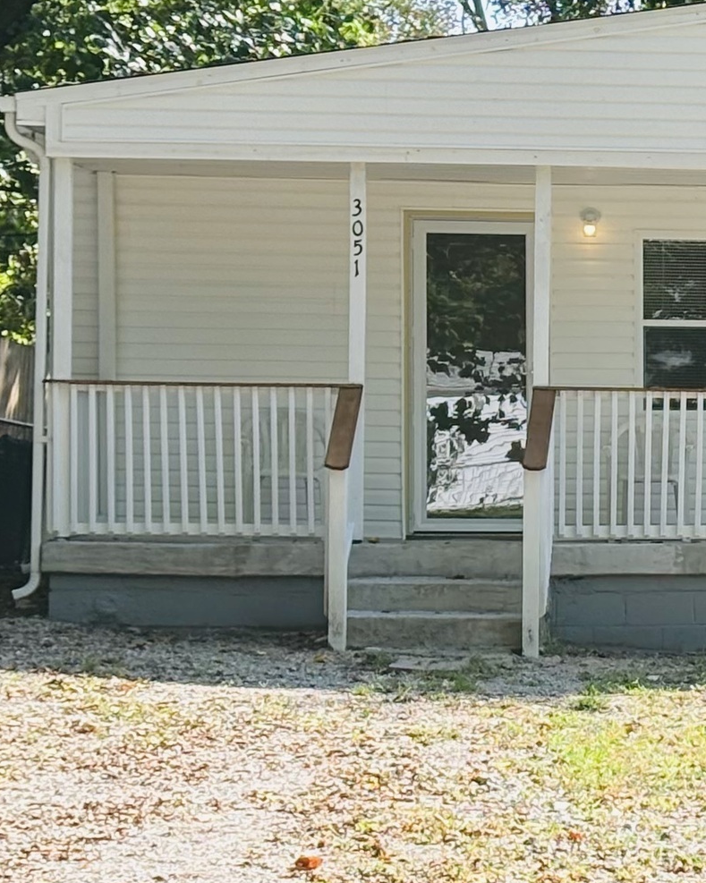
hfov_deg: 9.3
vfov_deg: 12.2
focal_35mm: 158
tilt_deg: -0.3
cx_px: 1242
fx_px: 4129
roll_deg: +0.2
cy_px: 570
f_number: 1.6
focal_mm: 5.96
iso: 32
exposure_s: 1/693
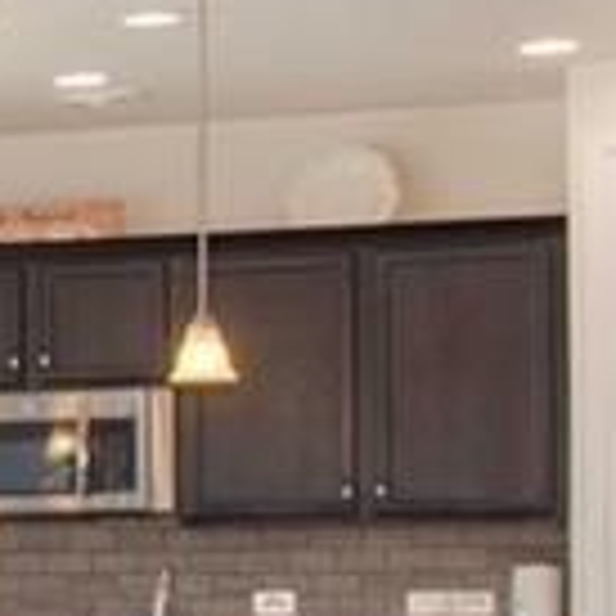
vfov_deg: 11.6
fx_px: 3000
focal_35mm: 149
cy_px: 564
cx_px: -1169
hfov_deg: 9.5
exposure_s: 1/20
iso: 500
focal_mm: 15
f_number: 9
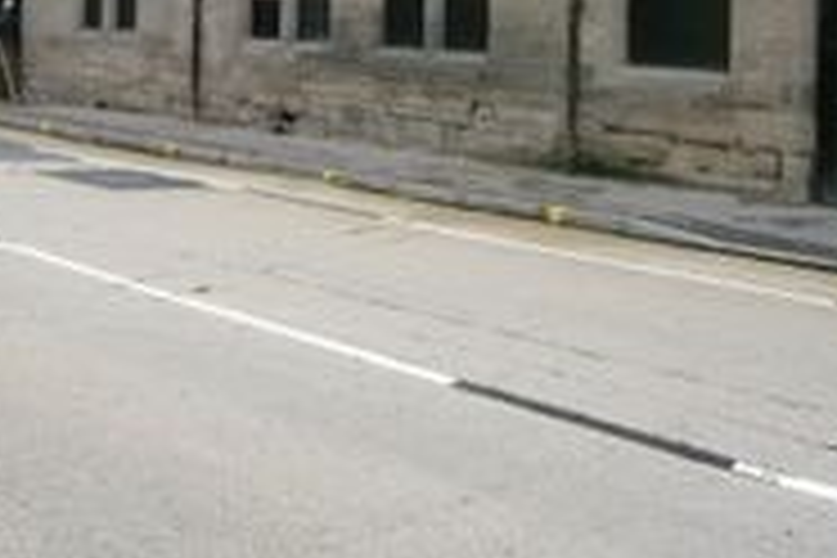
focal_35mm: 58
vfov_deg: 22.6
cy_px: 14
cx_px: 216
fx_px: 1348
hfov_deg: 33.8
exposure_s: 1/160
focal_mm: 4.7
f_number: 2.8
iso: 80
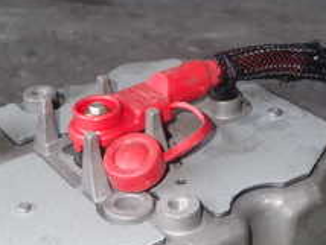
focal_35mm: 70
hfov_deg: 27.4
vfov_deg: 19.1
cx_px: 88
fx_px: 660
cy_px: 336
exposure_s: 1/30
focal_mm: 4.5
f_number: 5.6
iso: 100
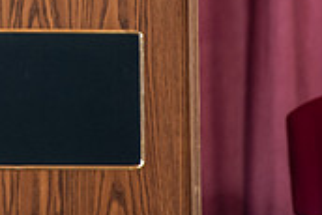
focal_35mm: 673
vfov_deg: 2.0
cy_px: -130
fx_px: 6025
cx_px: -101
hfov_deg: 3.1
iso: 1600
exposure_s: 1/200
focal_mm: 200
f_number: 3.2
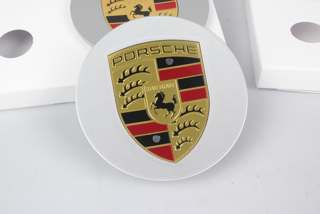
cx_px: 160
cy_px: 107
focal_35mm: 42
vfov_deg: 32.0
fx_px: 374
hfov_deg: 46.3
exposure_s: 1.6
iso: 100
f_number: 25
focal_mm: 28
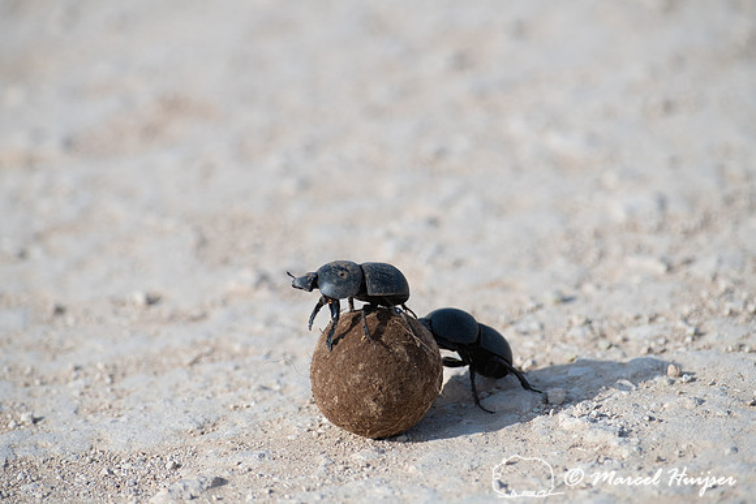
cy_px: 252
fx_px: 12602
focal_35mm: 600
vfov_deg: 2.3
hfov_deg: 3.4
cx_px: 378
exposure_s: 1/3200
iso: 800
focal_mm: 600
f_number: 8
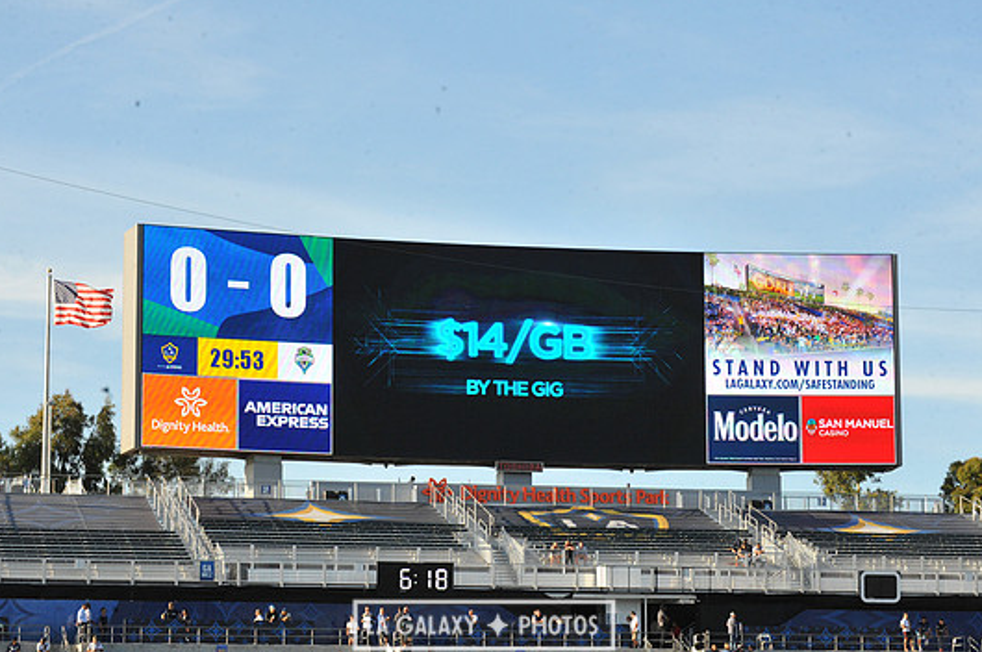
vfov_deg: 11.9
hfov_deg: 17.8
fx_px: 3133
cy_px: 346
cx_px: 484
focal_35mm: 115
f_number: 14
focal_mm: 105
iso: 1600
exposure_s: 1/800
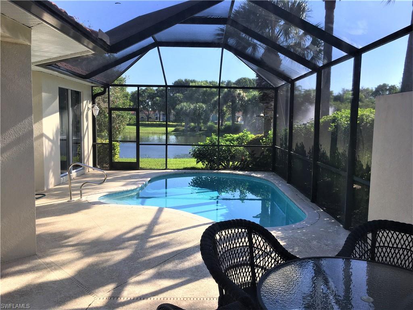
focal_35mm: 29
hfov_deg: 61.7
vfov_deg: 48.2
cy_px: 155
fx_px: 346
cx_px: 206
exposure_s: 1/230
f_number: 2.2
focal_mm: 4.15
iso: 25
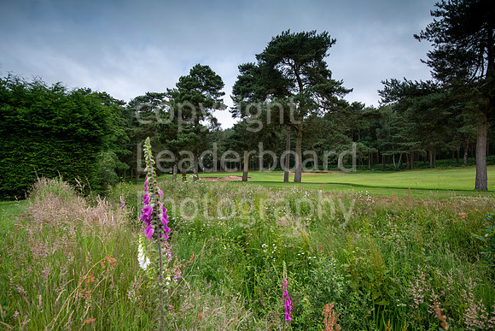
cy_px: 166
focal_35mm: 16
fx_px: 220
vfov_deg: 73.8
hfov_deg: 96.7
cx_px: 248
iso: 400
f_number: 8
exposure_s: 1/400
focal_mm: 16
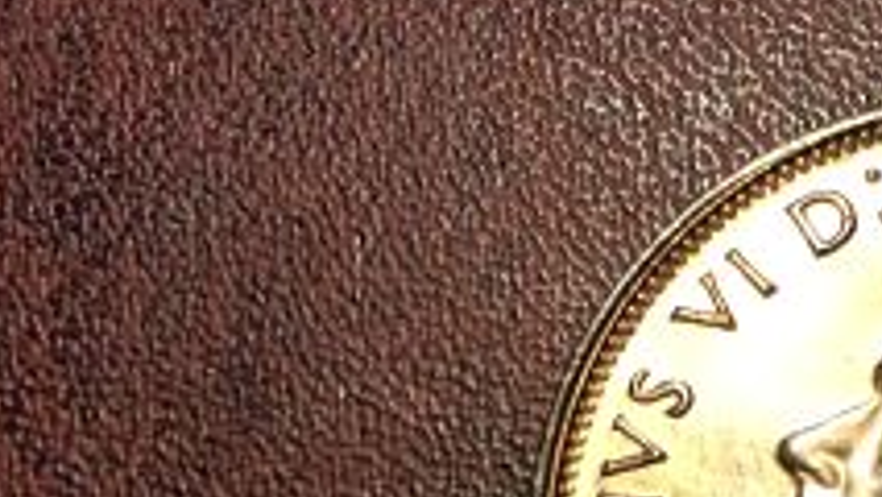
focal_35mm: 92
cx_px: 1052
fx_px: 2152
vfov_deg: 12.8
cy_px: 609
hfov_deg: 21.5
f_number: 2.2
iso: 320
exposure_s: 1/30
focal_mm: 4.12
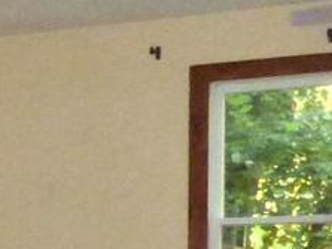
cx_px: -508
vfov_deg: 11.1
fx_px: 1237
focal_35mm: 129
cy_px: 350
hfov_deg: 11.9
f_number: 7.1
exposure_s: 1/60
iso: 800
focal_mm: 3.58
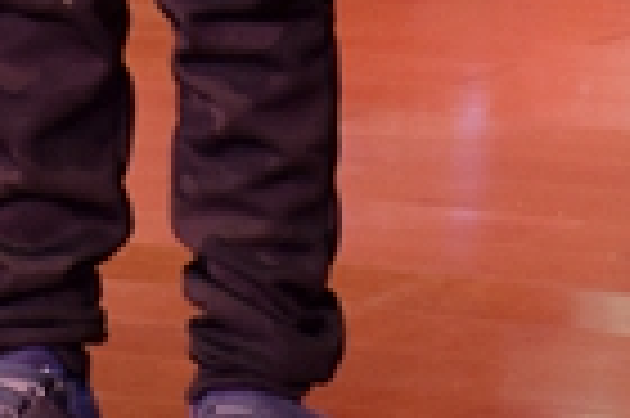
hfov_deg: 4.8
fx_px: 7481
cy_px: -551
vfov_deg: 3.2
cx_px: 99
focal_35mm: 428
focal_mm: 50
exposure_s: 1/100
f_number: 5
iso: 400
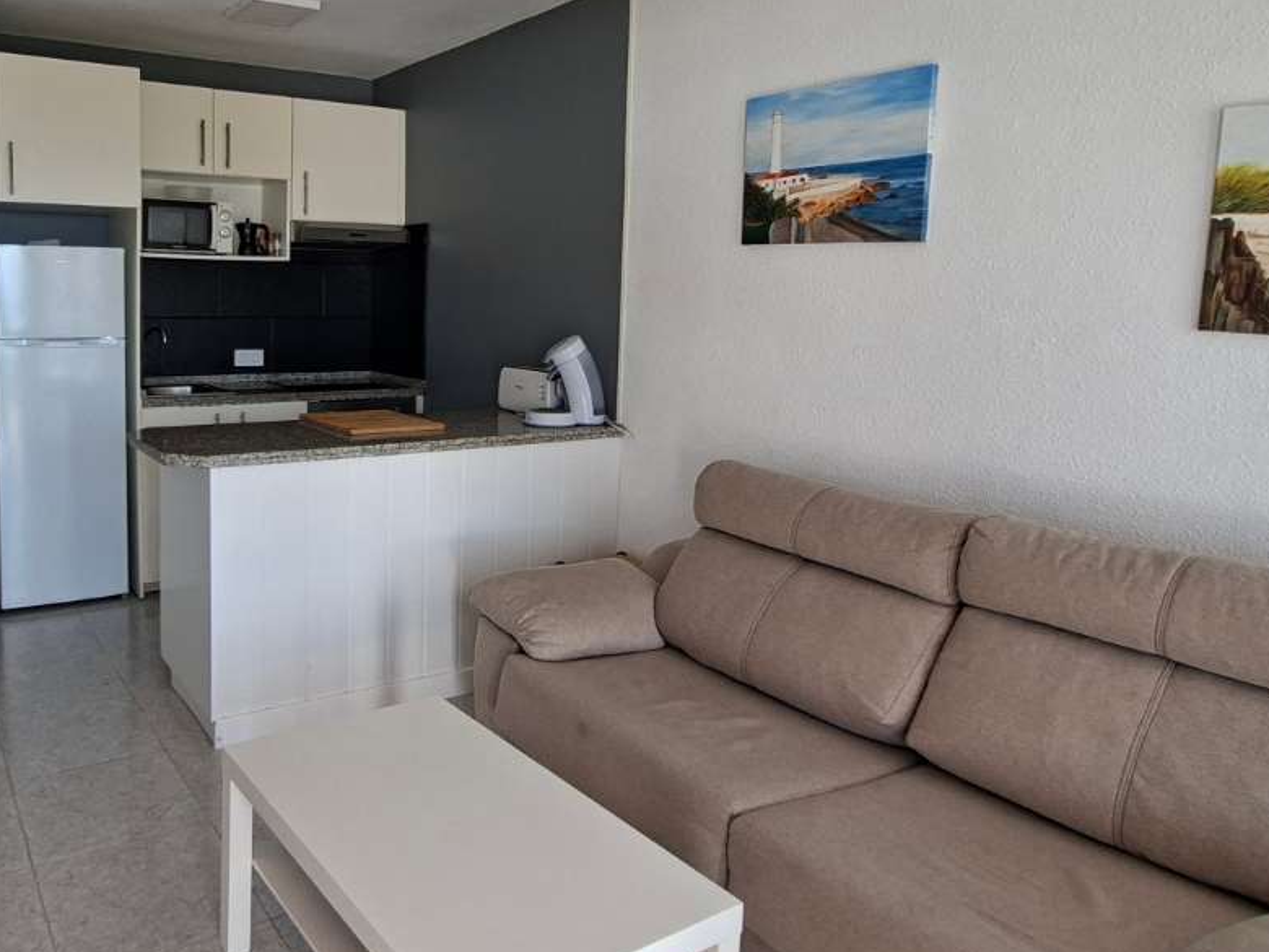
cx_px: 379
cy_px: 378
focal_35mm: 25
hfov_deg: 66.6
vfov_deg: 54.5
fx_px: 916
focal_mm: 1.74
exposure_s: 1/50
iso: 50
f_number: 2.2
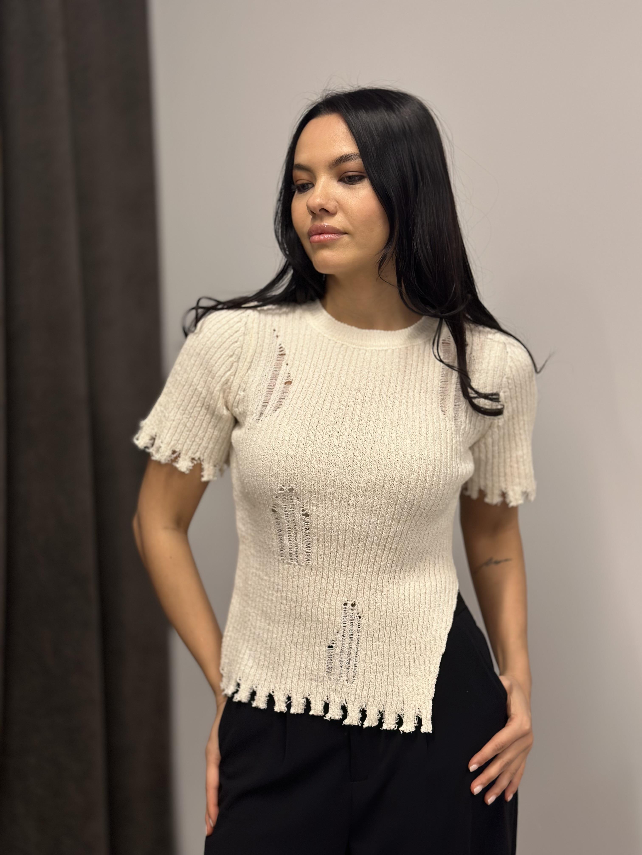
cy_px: 428
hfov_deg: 30.3
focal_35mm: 48
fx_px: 1187
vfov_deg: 39.7
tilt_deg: -4.7
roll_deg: +1.5
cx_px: 321
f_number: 1.78
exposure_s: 1/50
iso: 64
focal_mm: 6.86
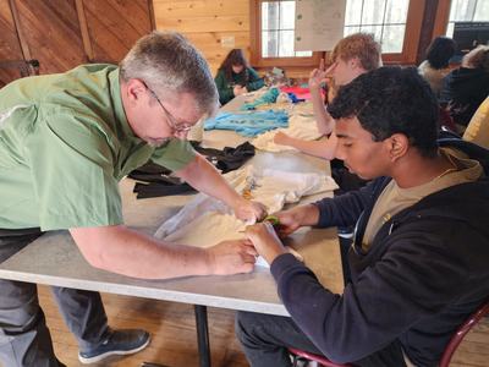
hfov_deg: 73.9
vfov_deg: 58.9
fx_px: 325
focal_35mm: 23
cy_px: 184
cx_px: 244
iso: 1000
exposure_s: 1/120
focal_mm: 6.4
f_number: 1.8
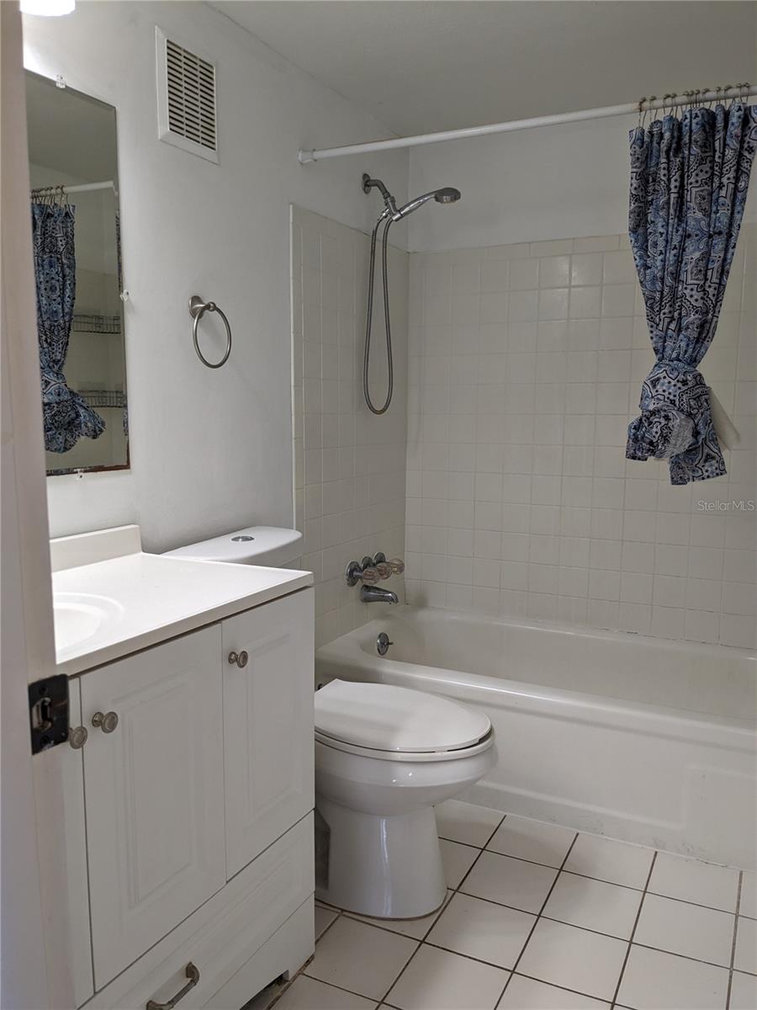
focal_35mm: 27
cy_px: 505
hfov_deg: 51.4
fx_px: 787
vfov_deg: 65.3
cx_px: 378
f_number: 1.73
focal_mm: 4.38
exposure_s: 1/120
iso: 57
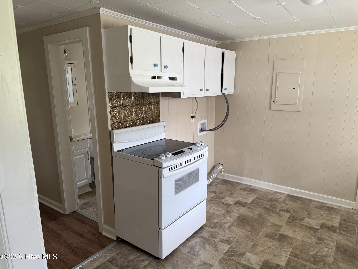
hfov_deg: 71.6
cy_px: 134
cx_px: 179
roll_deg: +0.3
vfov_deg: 56.8
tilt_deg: -11.2
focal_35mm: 24
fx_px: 248
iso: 200
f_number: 1.78
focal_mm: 6.76
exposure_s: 1/121
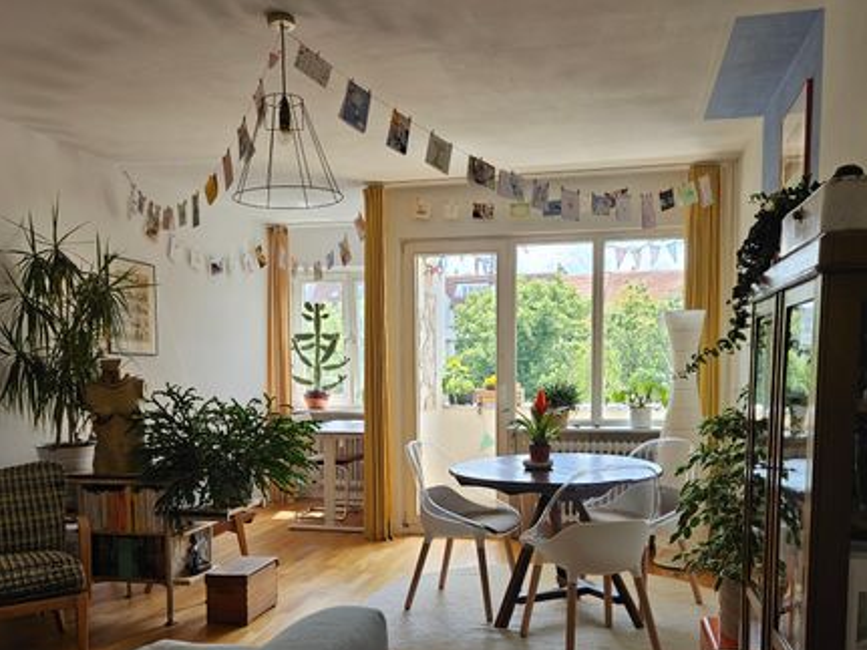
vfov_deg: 43.7
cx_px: 457
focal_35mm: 32
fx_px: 801
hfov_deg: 56.8
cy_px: 417
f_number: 1.8
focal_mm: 5.4
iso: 32
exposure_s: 1/180
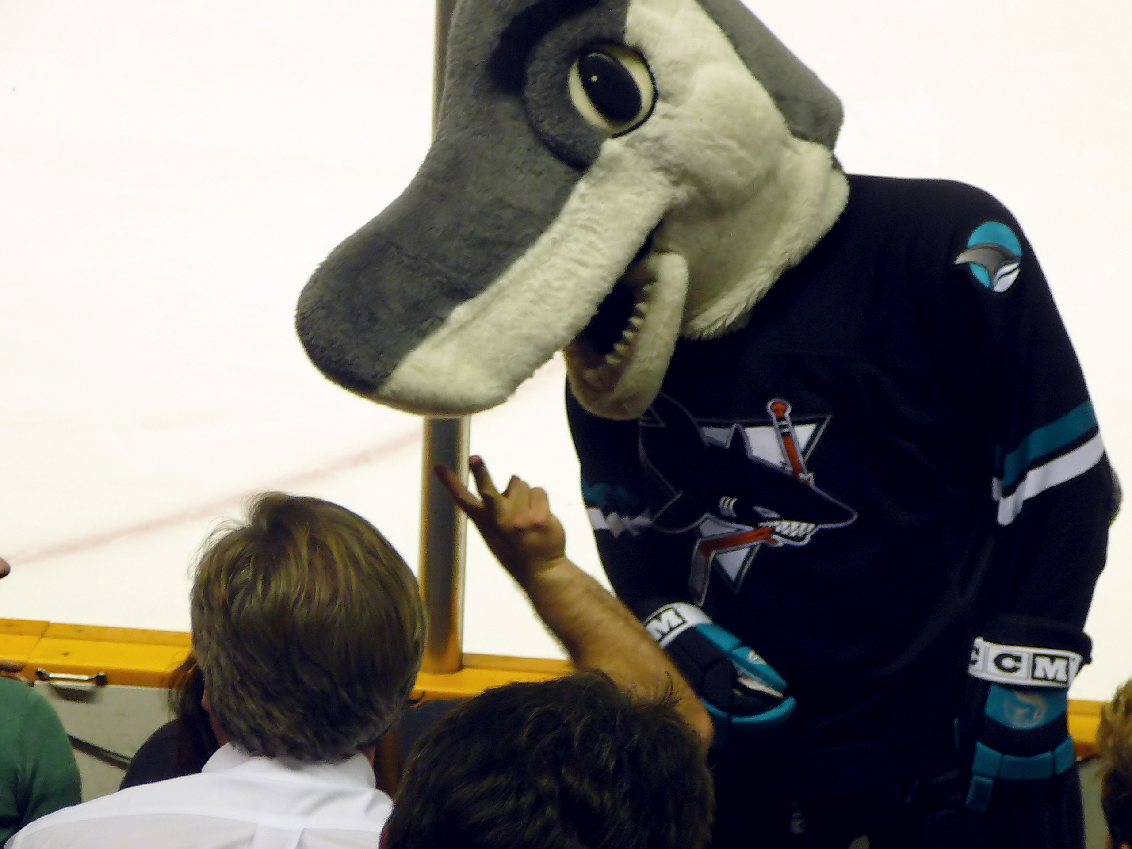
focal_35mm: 161
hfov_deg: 12.3
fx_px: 5265
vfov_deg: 9.2
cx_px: 566
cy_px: 424
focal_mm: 23.9
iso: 200
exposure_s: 1/80
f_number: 4
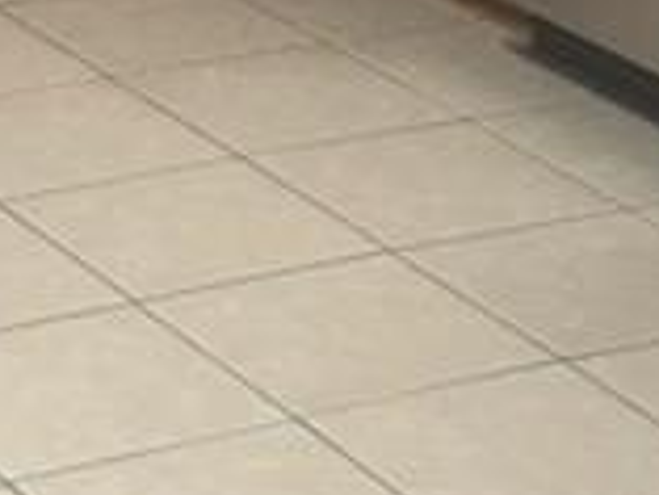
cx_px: -21
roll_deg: -0.8
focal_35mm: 189
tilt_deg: -9.0
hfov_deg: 10.4
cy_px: -516
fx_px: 3601
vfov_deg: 7.5
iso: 32
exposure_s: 1/15
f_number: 2.2
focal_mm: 4.15
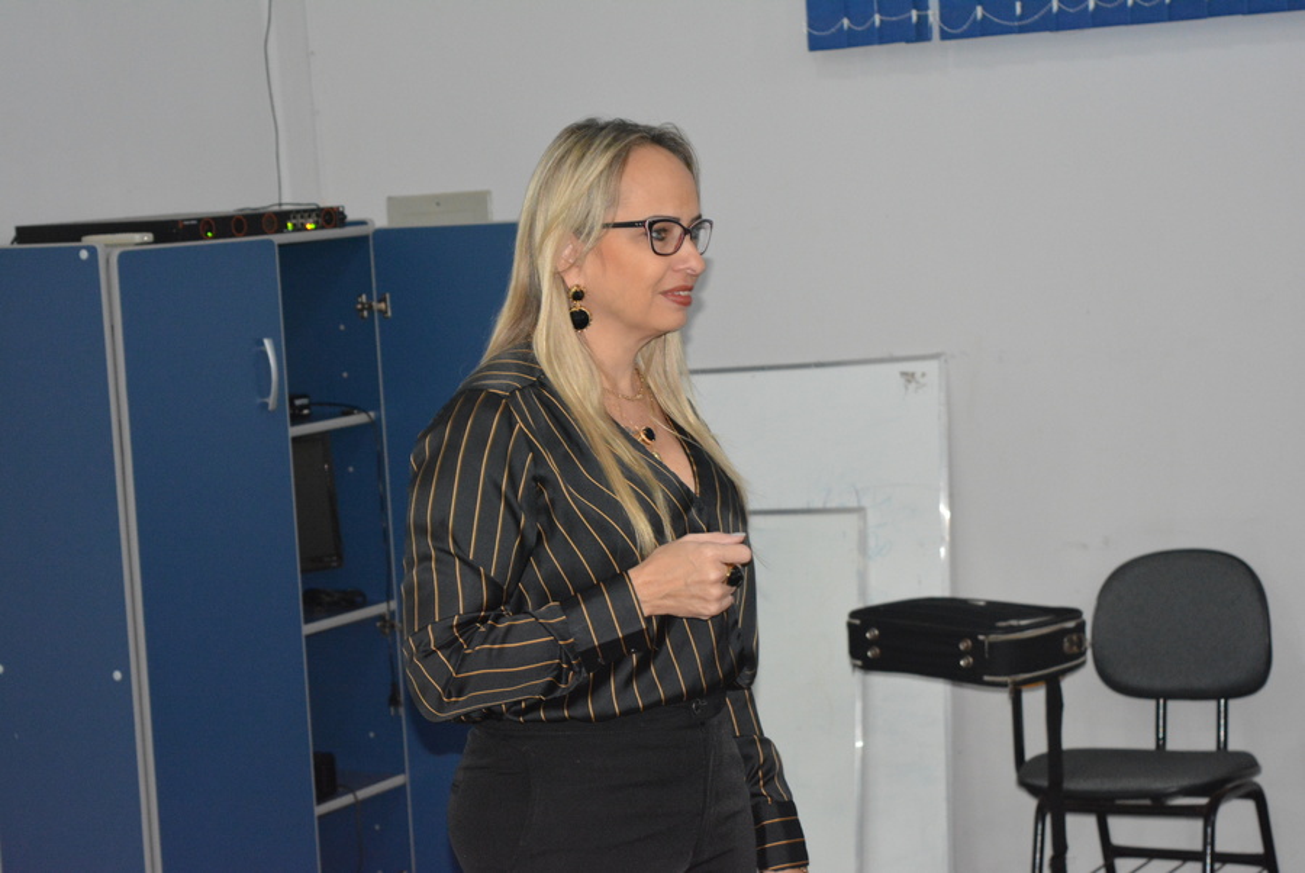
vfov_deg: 16.6
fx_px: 2993
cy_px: 436
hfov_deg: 24.6
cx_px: 652
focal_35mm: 82
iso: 2500
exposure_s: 1/60
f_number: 5.6
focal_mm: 55
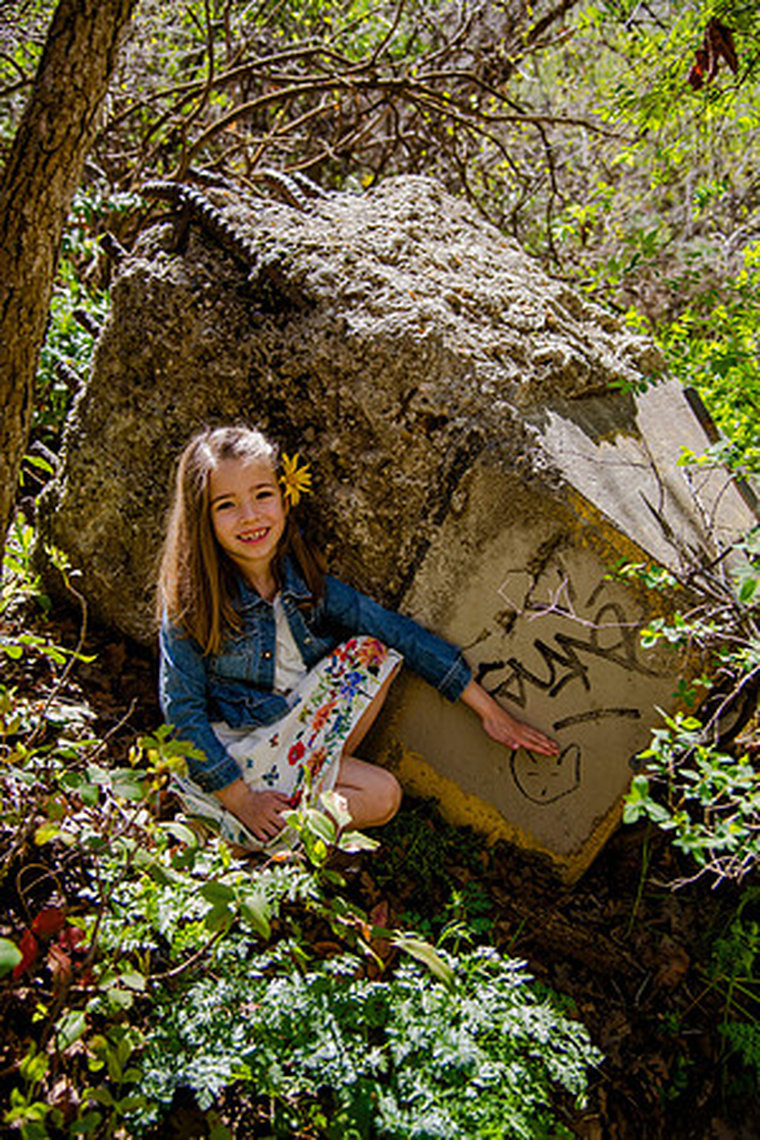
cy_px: 570
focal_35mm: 38
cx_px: 380
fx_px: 1203
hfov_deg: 35.1
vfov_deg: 50.7
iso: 200
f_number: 4
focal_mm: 38
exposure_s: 1/200
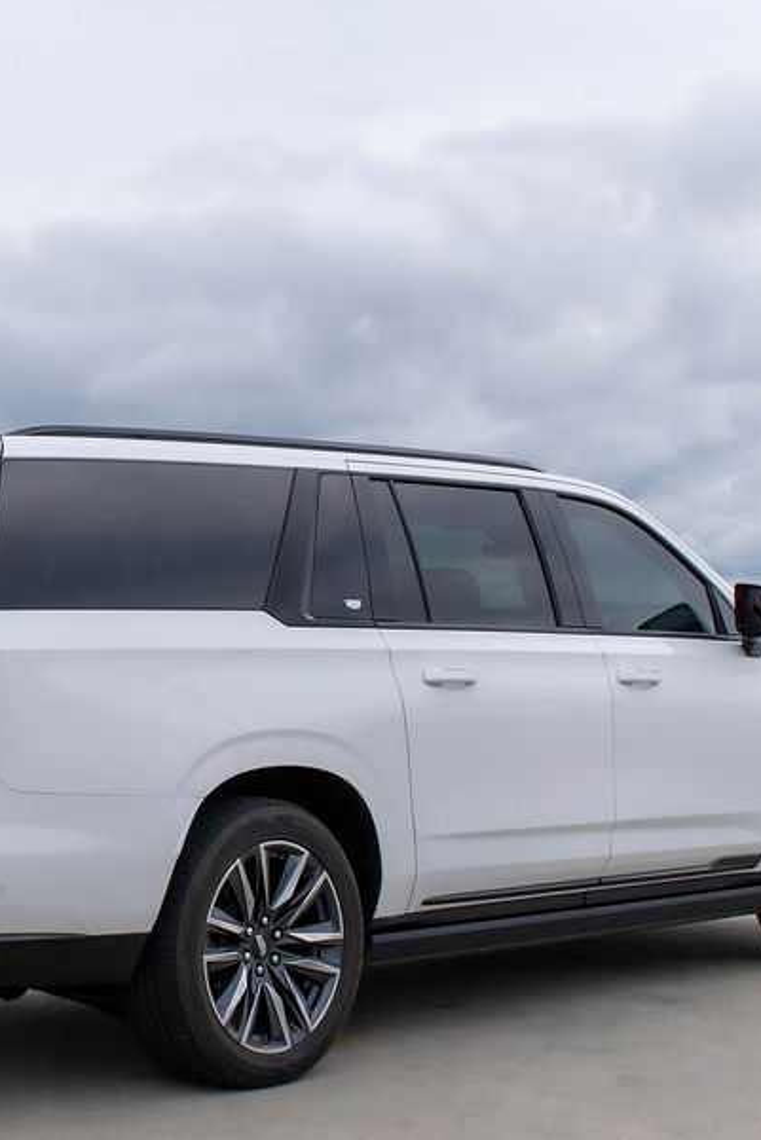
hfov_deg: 19.4
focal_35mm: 69
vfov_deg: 29.2
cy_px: 541
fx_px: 2186
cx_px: 85
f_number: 7.1
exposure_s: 1/1600
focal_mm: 18
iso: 400
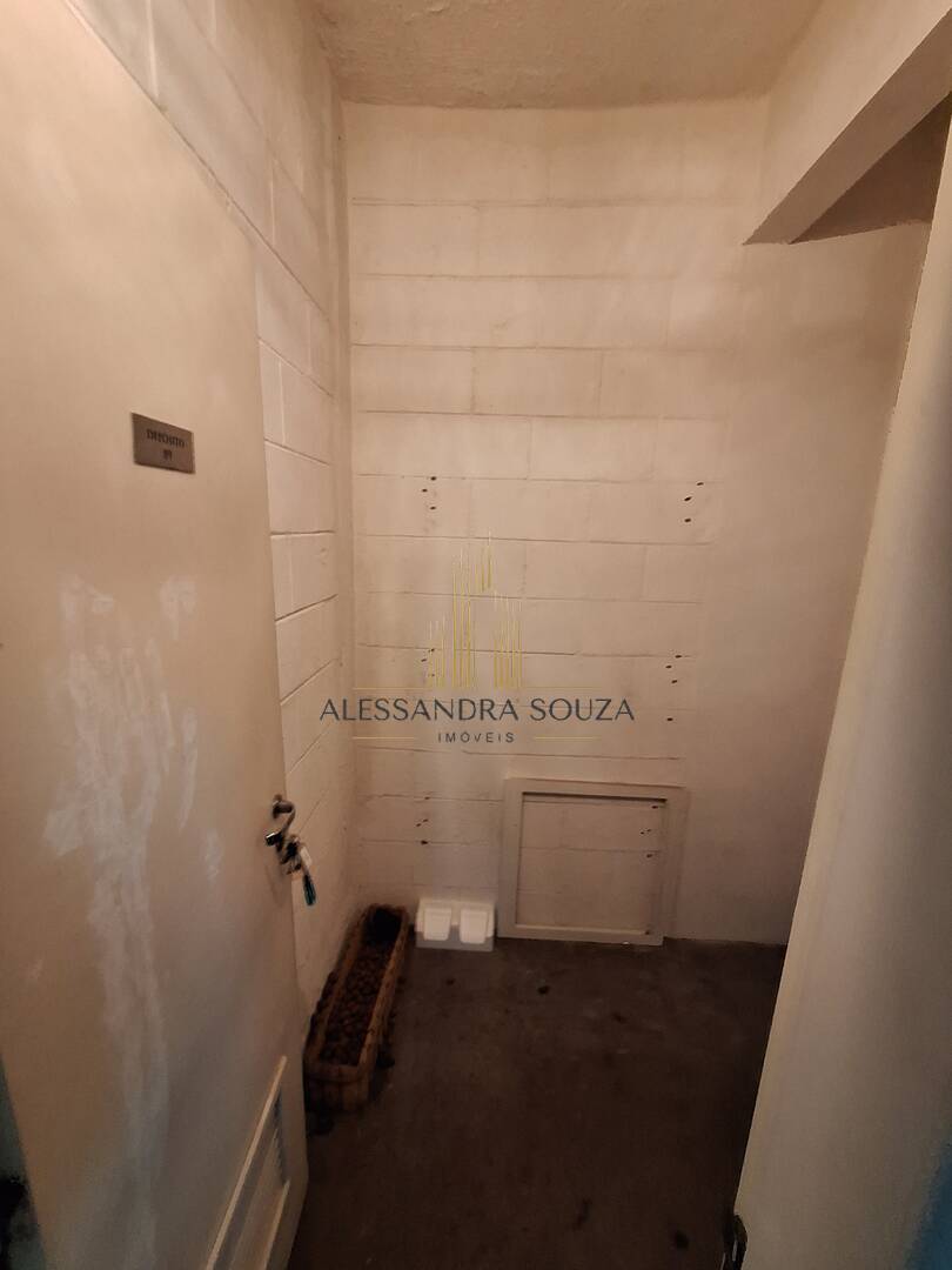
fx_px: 477
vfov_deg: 106.2
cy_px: 635
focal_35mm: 13
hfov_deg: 89.9
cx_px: 476
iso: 400
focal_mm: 1.74
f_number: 2.2
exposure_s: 1/24
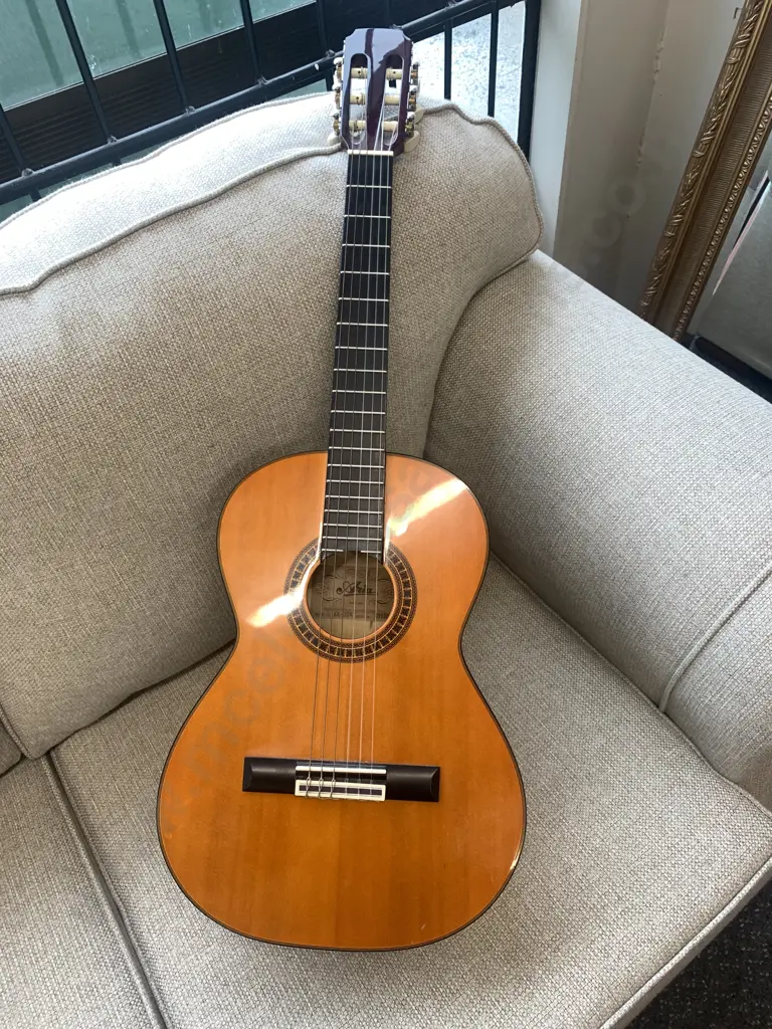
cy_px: 514
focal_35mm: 26
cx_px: 386
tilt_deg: -52.2
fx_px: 773
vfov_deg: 67.3
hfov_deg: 53.1
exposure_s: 1/100
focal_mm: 4.25
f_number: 1.8
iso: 64
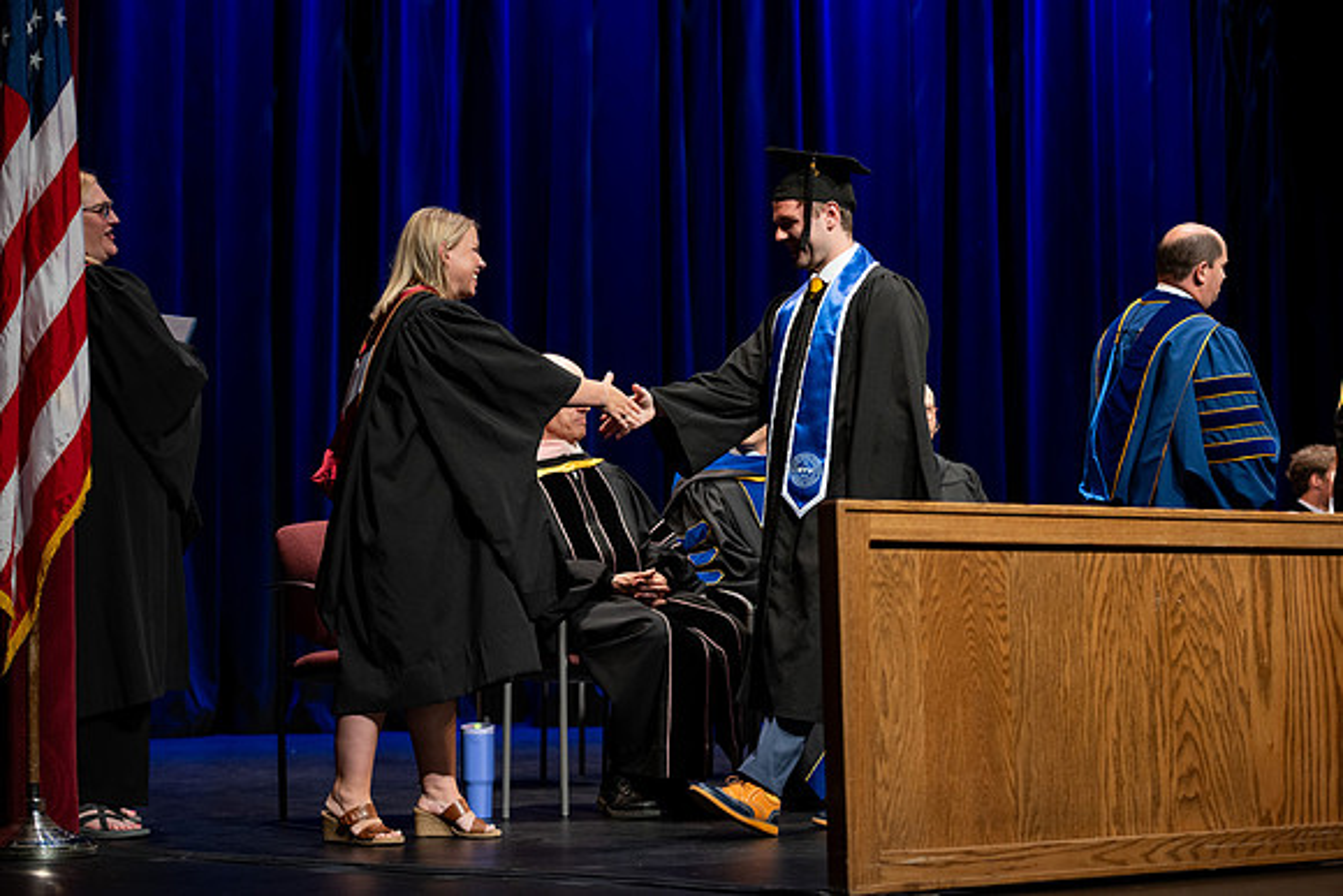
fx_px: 2612
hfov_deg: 28.8
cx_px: 672
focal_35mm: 70
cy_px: 448
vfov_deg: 19.5
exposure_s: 1/250
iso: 500
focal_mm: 70
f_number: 2.8
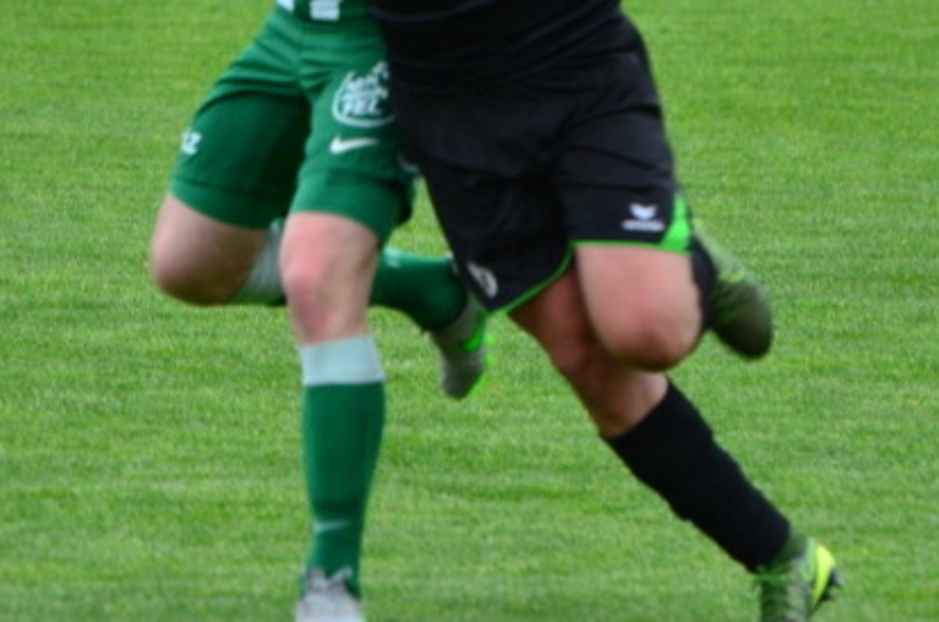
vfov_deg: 1.5
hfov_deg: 2.3
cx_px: 240
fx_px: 23716
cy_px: -98
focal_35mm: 911
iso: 800
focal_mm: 210
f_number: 5.6
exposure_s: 1/500
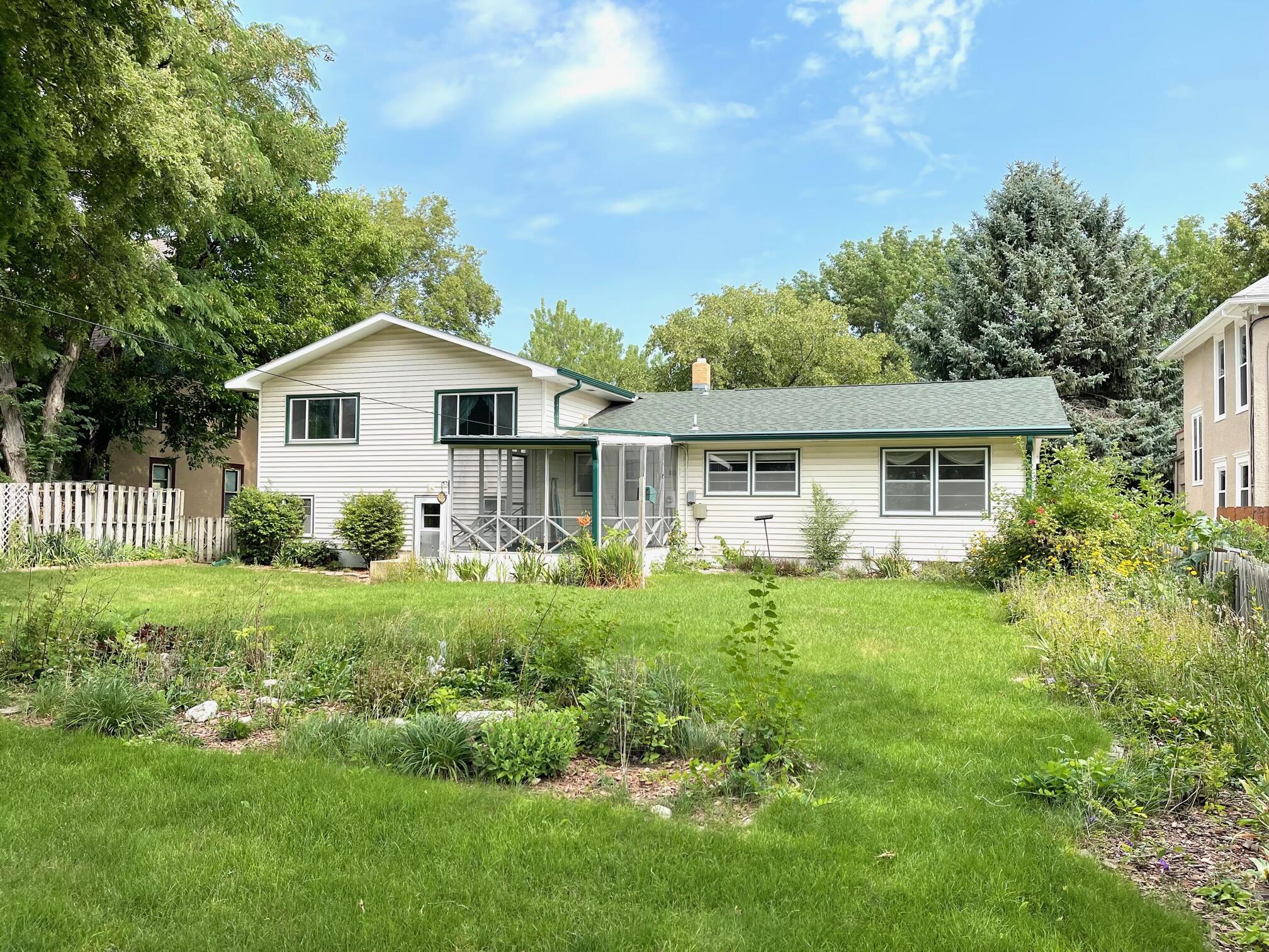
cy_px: 476
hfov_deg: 67.3
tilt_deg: +1.6
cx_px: 634
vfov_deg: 53.1
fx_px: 953
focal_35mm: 26
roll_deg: -0.9
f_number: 1.6
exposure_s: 1/2387
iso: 32
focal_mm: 5.1
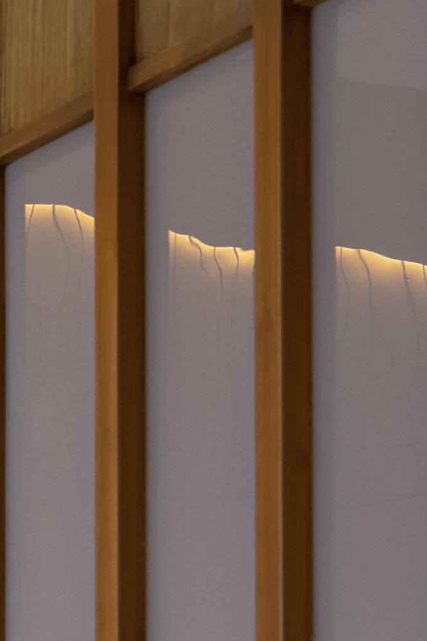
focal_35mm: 134
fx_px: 2384
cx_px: -807
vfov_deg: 14.1
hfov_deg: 8.7
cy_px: 1035
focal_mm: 23
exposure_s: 1/25
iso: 200
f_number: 7.1
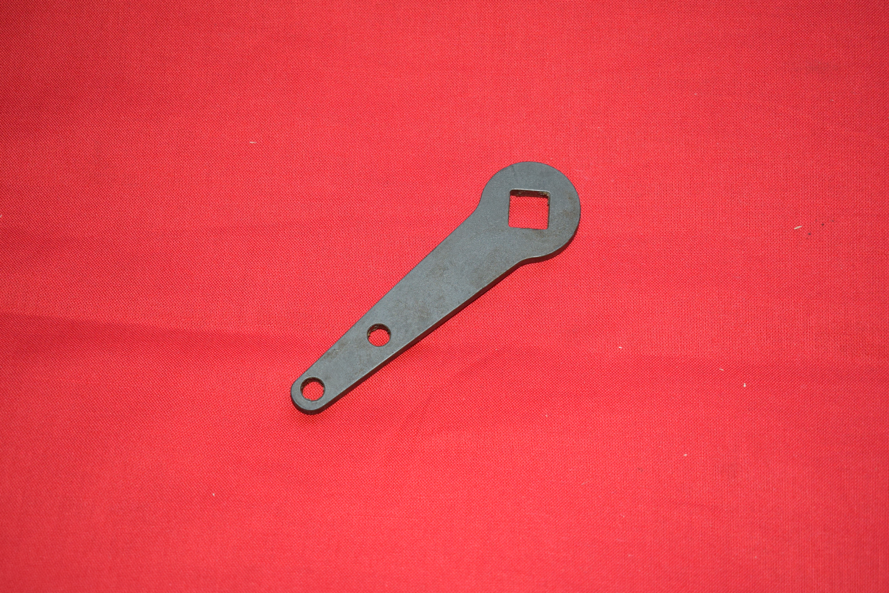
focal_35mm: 57
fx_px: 1408
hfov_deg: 35.0
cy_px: 296
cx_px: 444
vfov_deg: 23.8
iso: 800
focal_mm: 38
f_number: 5.6
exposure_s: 1/200
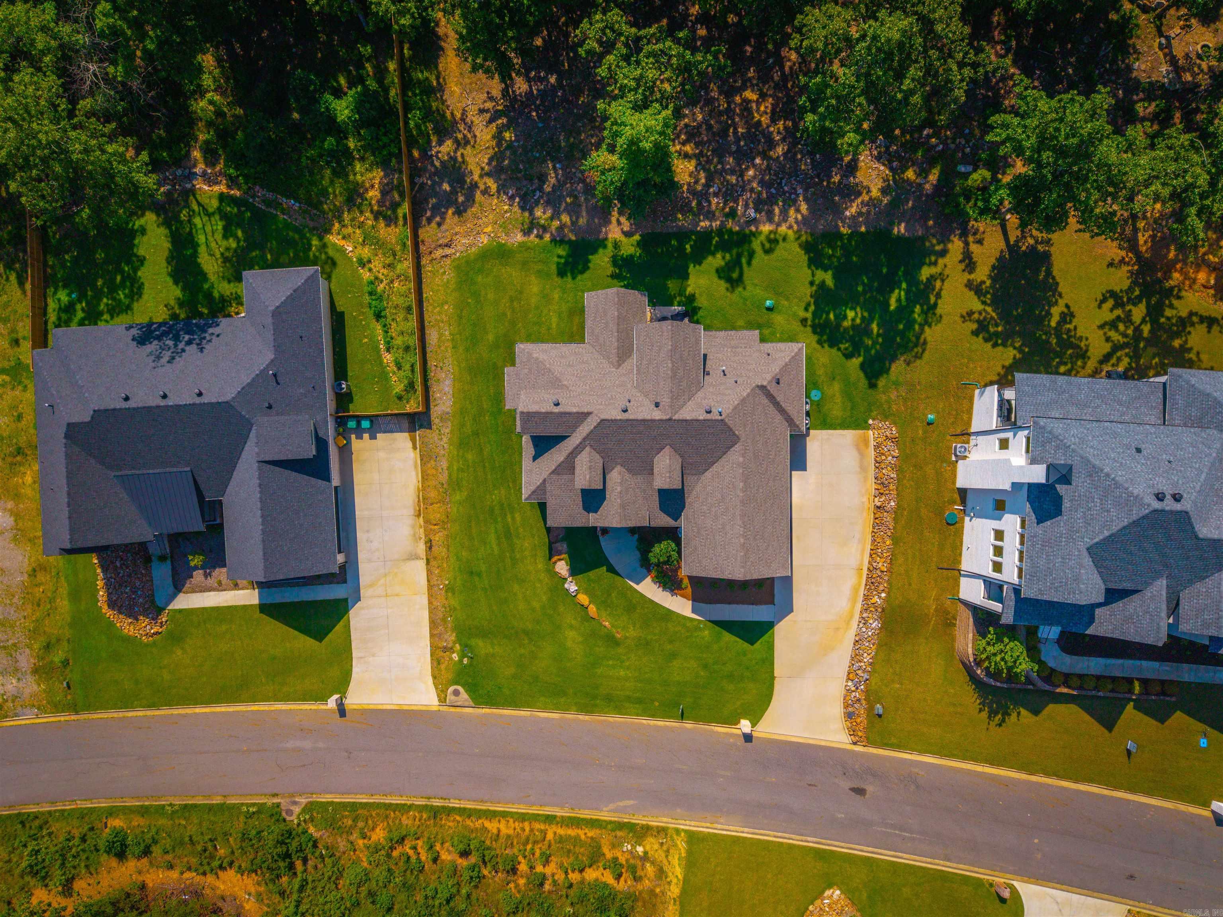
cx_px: 612
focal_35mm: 24
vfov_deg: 56.8
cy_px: 458
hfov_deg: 71.6
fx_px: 848
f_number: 1.8
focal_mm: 8.67
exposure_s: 1/3200
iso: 100
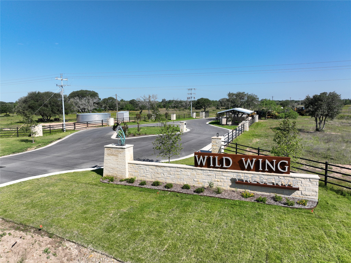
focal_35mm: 24
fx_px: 243
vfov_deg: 56.8
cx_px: 176
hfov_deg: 71.6
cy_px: 132
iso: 110
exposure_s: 1/2000
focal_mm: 12.29
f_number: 3.2
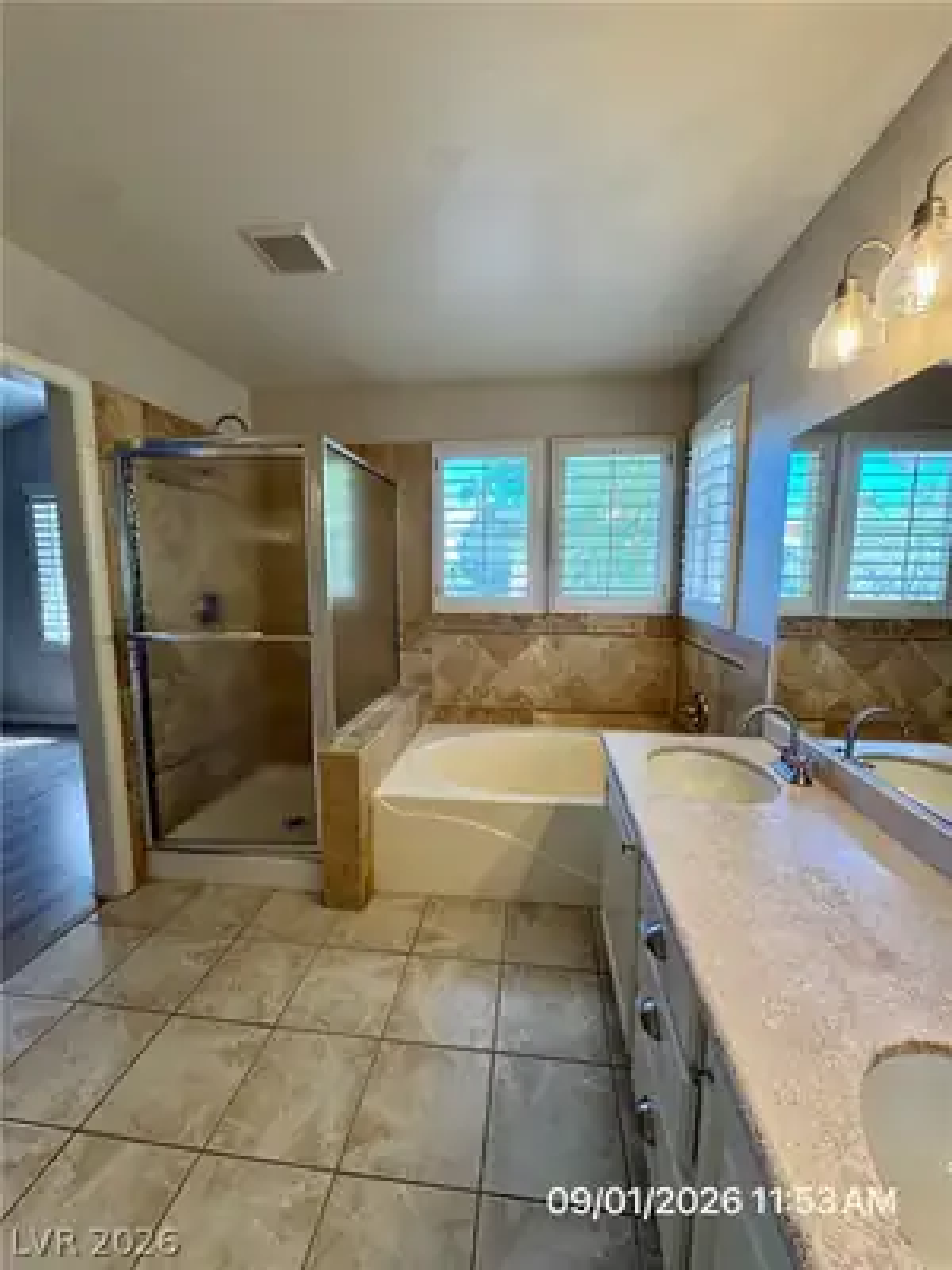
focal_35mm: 14
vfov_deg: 102.1
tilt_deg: -7.0
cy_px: 635
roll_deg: -0.6
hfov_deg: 85.7
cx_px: 476
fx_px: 513
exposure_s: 1/120
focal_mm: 2.22
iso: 100
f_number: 2.2
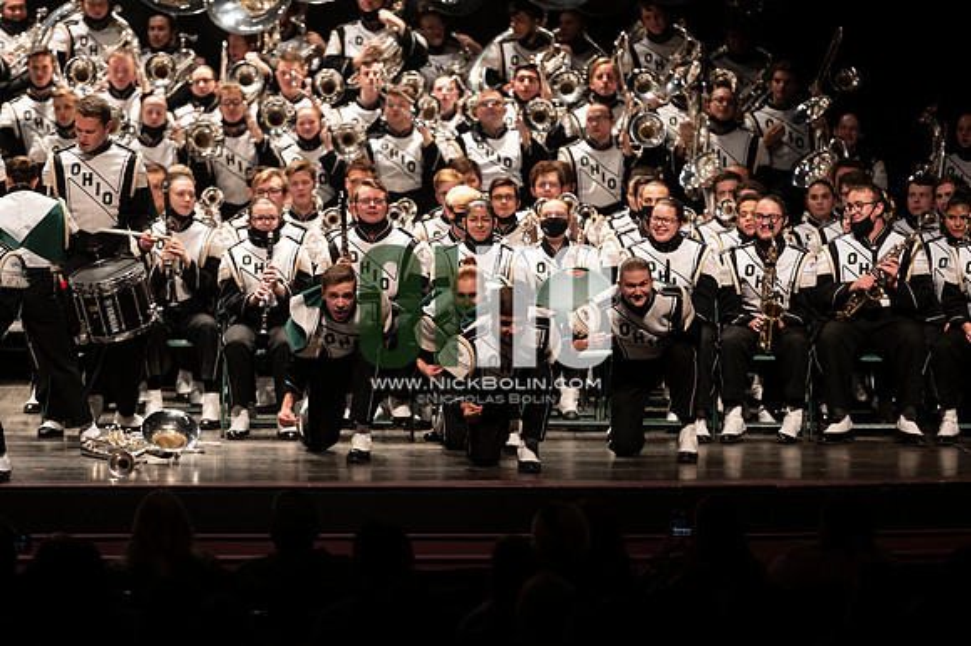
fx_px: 5391
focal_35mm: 200
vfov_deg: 6.9
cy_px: 323
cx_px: 486
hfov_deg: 10.3
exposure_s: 1/500
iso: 2500
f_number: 2.8
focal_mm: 200
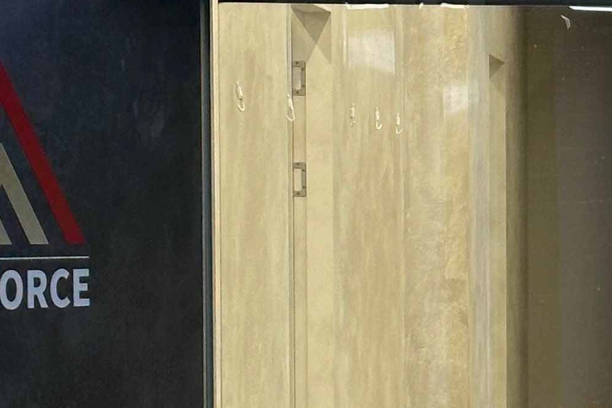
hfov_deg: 13.2
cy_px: -35
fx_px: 2550
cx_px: 815
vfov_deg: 9.1
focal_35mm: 150
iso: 80
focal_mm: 6.86
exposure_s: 1/120
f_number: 1.78
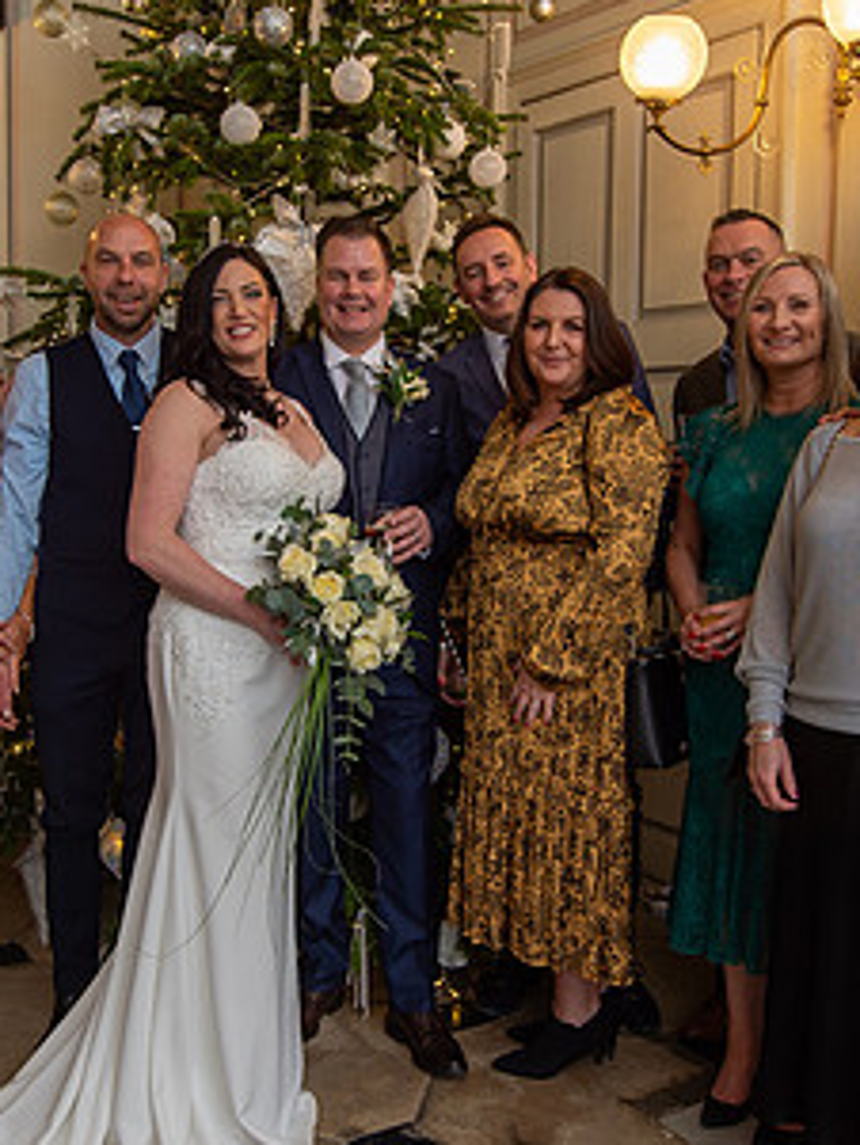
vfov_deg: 45.7
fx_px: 1357
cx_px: 358
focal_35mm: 41
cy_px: 548
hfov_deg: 35.1
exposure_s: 1/80
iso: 400
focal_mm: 19
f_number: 3.5
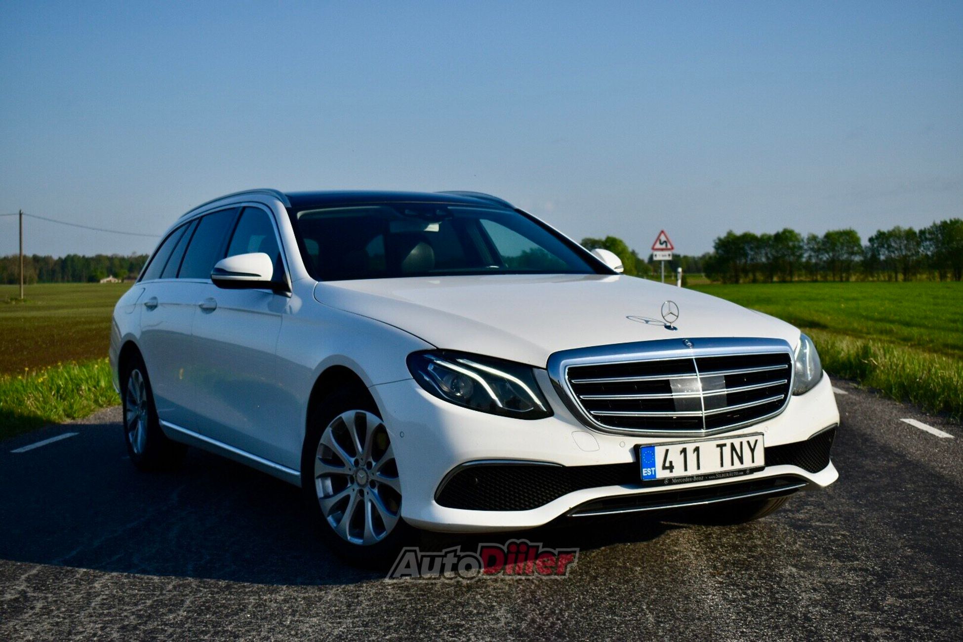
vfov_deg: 28.9
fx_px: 1244
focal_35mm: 46
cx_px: 482
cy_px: 321
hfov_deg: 42.3
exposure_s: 1/2500
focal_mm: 31
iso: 200
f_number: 5
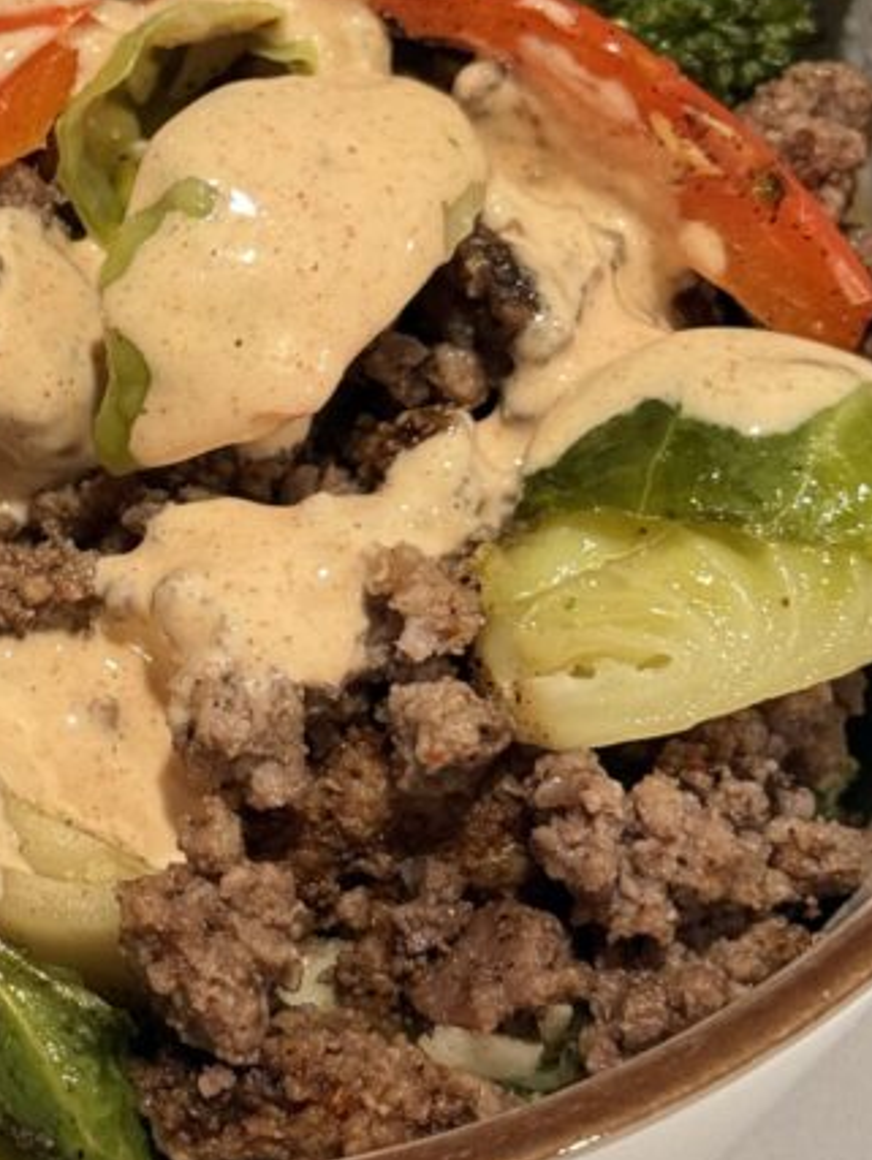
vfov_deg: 17.1
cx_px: 14
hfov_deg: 12.7
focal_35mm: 115
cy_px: 397
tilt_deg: -53.8
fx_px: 3857
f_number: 1.78
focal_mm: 6.76
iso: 250
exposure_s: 1/40
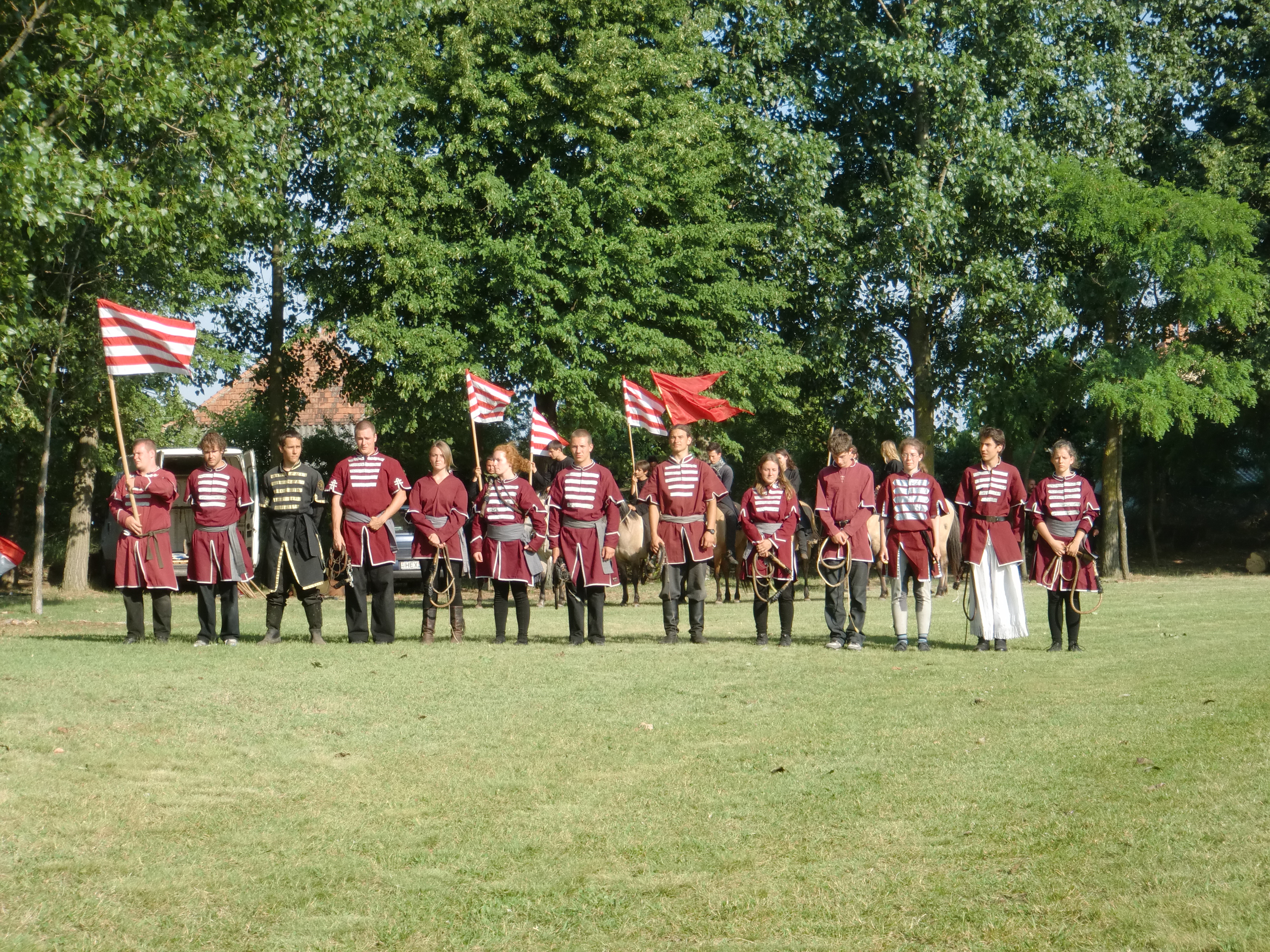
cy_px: 476
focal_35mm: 72
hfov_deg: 27.0
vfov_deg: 20.4
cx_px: 635
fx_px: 2642
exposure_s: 1/250
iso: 64
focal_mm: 12.65
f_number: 4.7
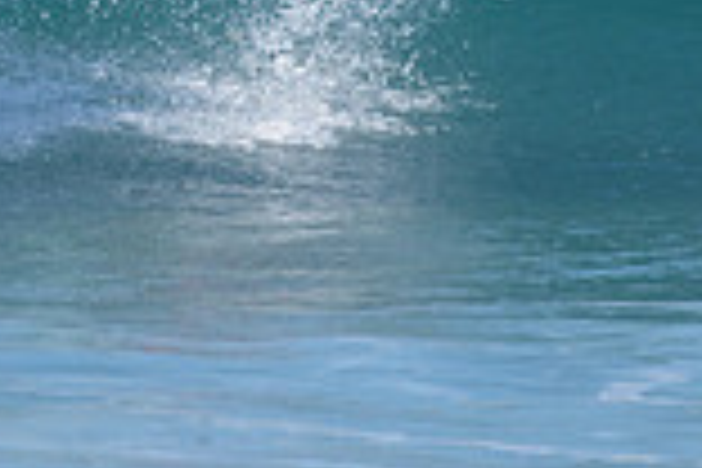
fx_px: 36326
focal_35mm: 1863
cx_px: 297
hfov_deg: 1.1
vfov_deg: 0.7
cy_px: -227
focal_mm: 500
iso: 280
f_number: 5.6
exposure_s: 1/2000
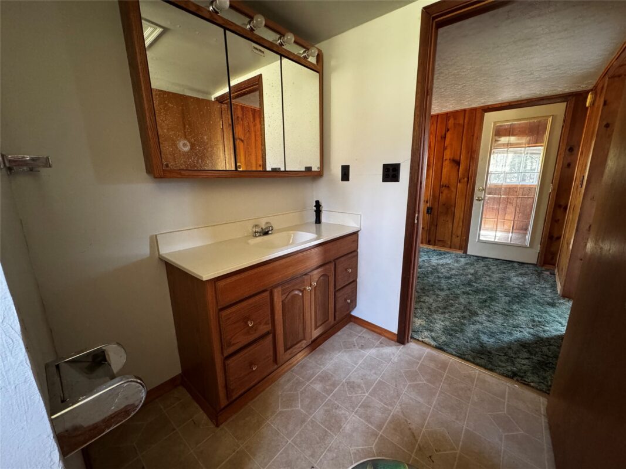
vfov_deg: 85.7
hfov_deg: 102.1
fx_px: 253
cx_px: 313
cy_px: 234
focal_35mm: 14
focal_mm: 2.22
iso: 1000
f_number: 2.2
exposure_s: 1/60
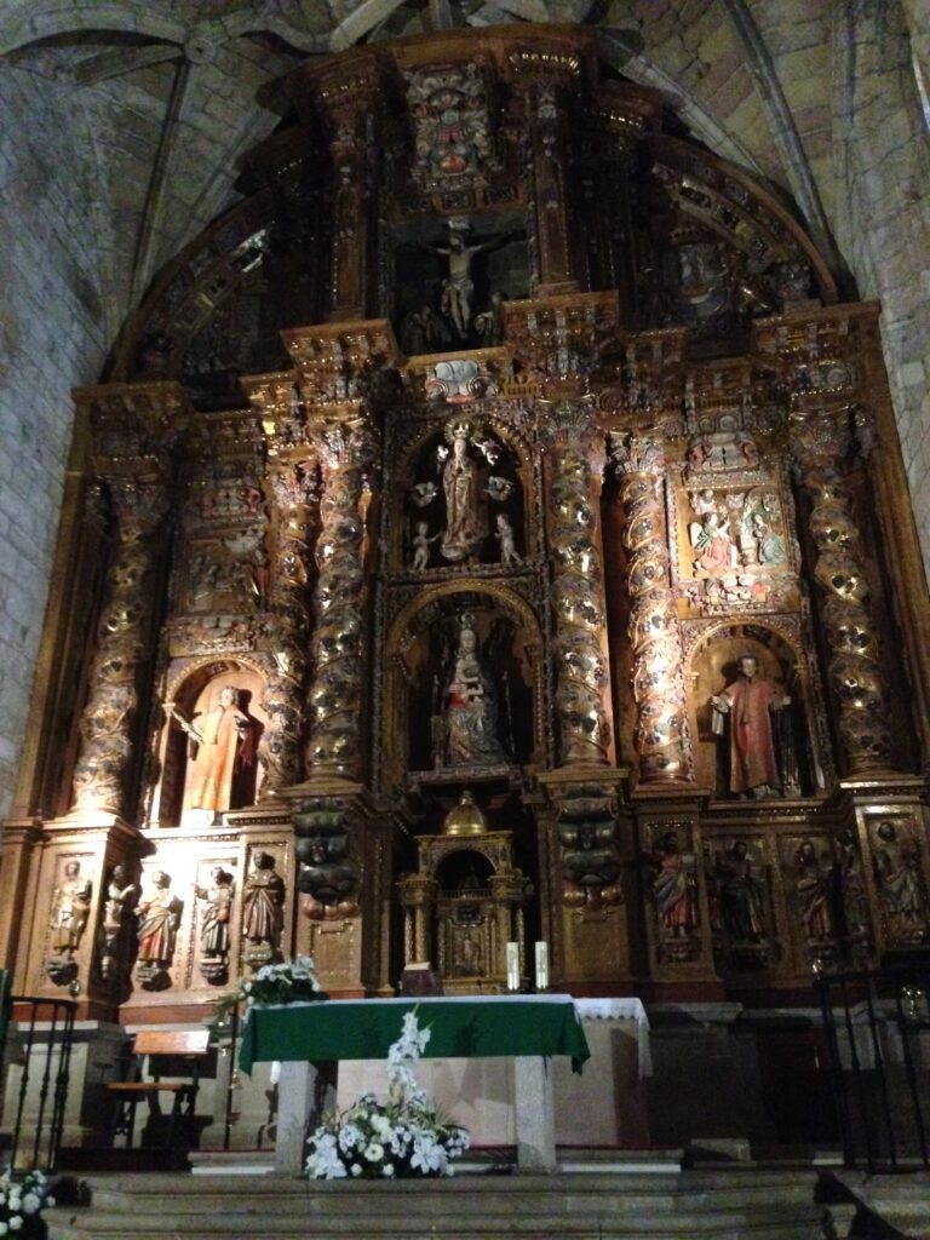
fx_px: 1182
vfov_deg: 55.4
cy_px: 620
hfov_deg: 42.9
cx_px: 465
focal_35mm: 33
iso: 800
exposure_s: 1/15
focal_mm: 4.12
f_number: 2.4
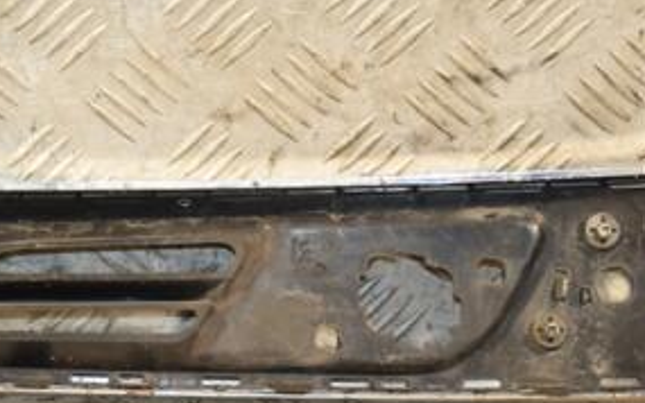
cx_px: 244
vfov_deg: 8.1
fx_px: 2830
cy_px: 197
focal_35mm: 161
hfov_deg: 13.0
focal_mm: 50
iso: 800
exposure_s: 1/160
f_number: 5
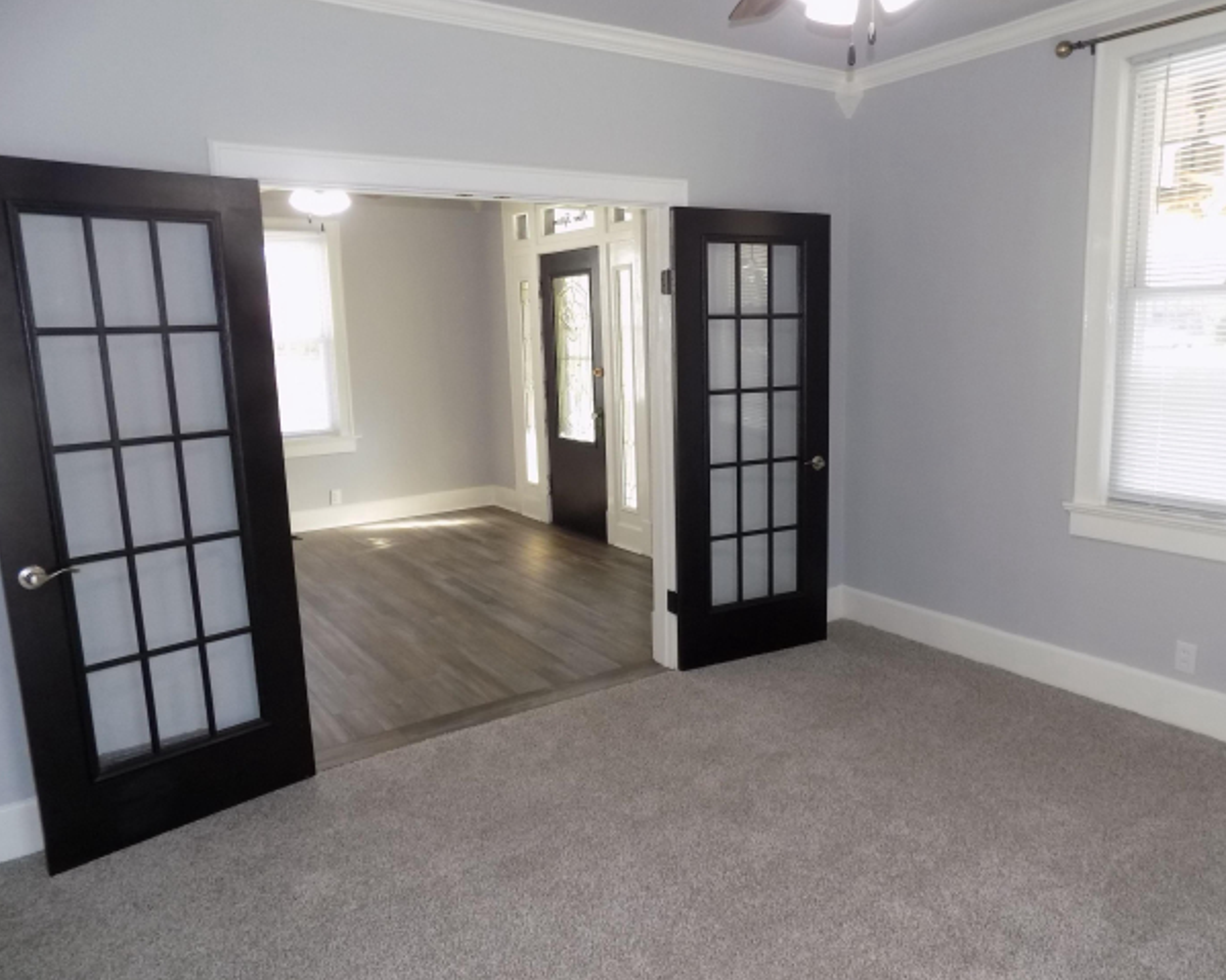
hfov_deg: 68.0
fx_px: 907
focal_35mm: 25
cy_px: 501
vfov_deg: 56.8
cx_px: 656
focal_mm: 4
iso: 180
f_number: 3.1
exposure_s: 1/30
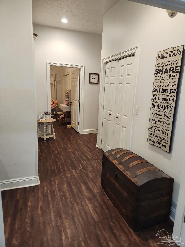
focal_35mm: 23
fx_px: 164
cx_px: 92
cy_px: 124
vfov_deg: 73.9
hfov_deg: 58.9
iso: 500
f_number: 1.8
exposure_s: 1/120
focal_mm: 5.4
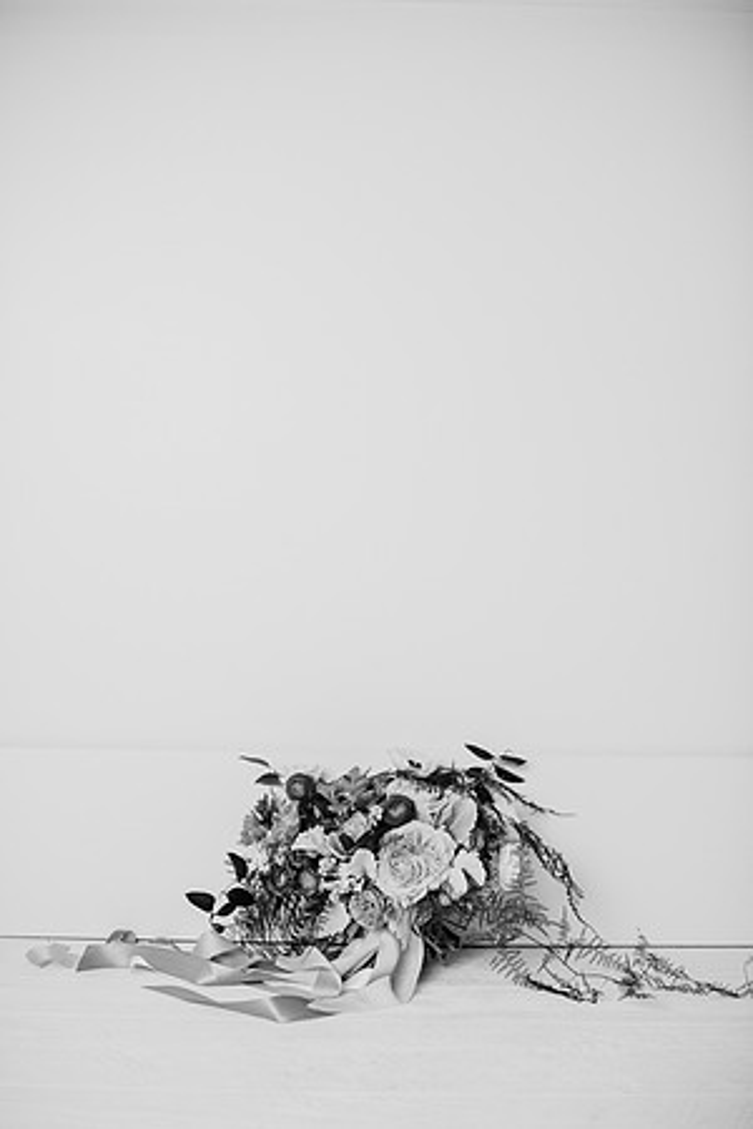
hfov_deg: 27.0
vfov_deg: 39.6
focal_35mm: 50
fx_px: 1569
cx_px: 376
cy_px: 564
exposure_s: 1/200
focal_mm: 50
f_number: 2.5
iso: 100
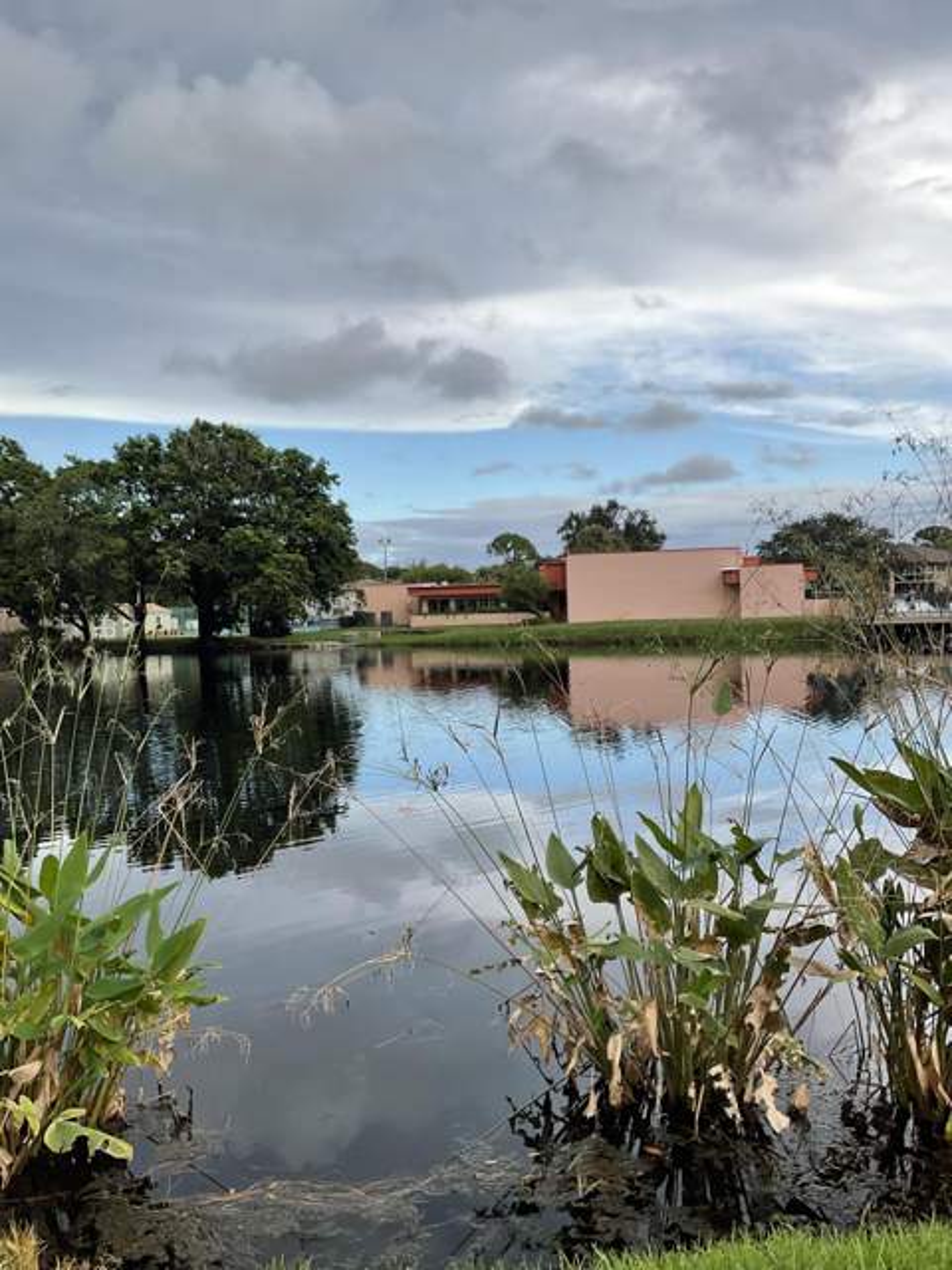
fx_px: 1063
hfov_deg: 48.2
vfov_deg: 61.7
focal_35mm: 29
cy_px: 635
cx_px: 476
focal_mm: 3
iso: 16
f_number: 1.8
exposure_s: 1/627
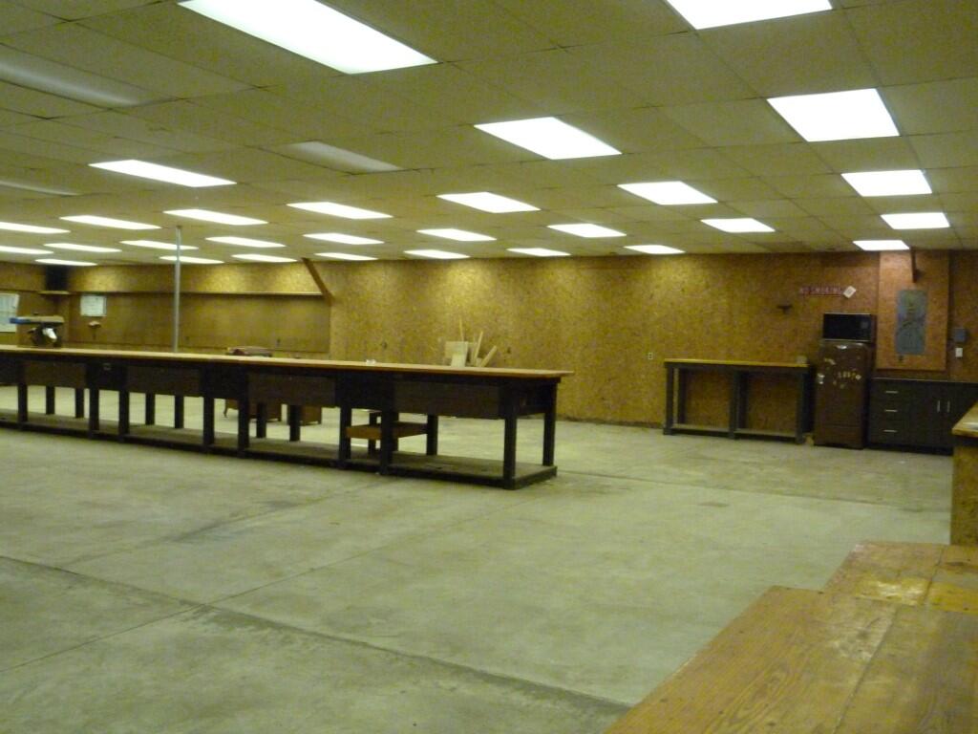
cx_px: 489
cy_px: 367
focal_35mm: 33
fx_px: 932
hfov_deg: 55.4
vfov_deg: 42.9
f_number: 3
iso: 800
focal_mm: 5.9
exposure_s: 1/60
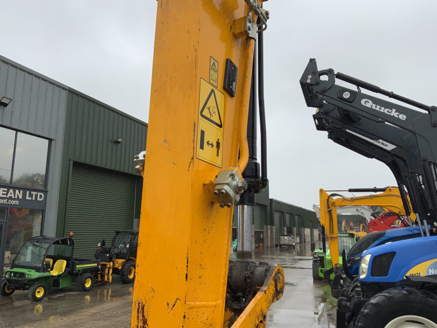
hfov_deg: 61.7
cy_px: 164
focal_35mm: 29
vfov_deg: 48.2
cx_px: 218
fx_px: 366
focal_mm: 3
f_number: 1.8
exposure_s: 1/367
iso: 16
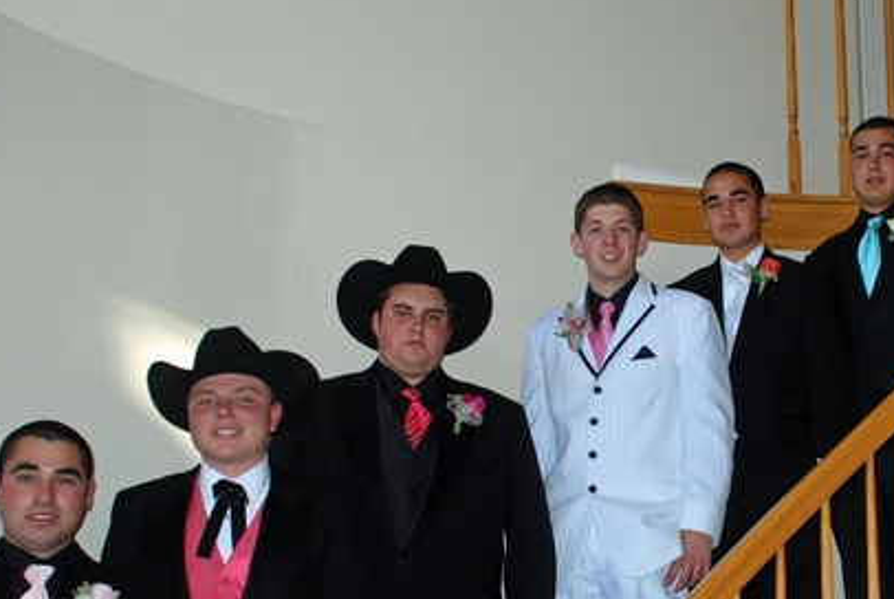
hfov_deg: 32.3
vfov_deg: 22.3
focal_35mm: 61
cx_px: 656
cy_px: 359
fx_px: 1517
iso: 200
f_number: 3.8
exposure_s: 1/60
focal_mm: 22
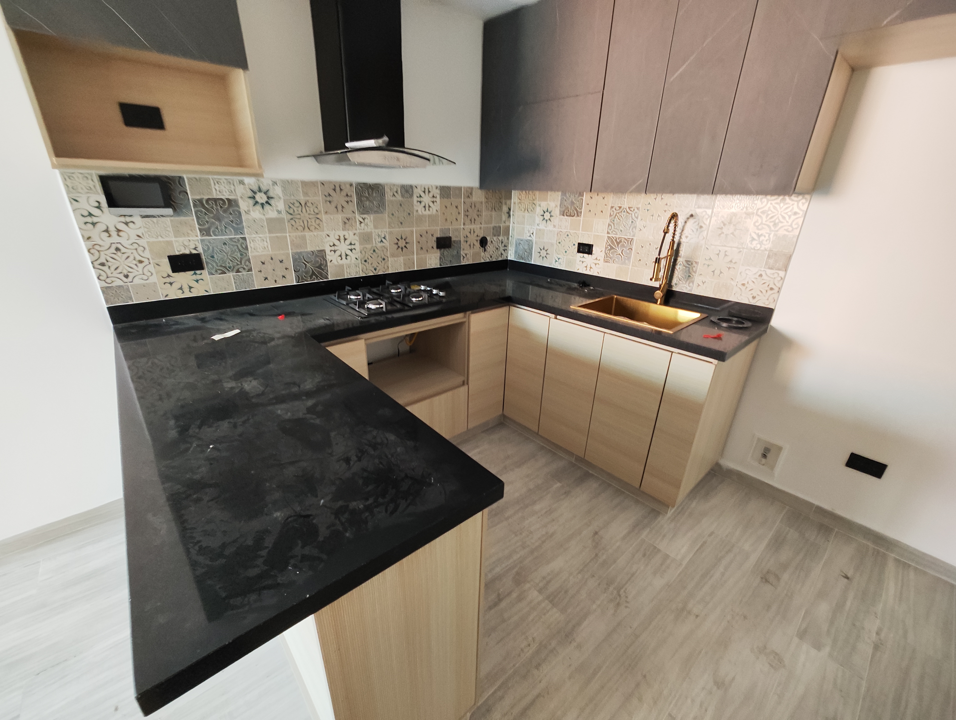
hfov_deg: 102.0
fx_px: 387
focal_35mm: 14
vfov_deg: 85.8
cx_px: 478
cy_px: 360
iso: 653
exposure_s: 1/24
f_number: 2.2
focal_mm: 2.16
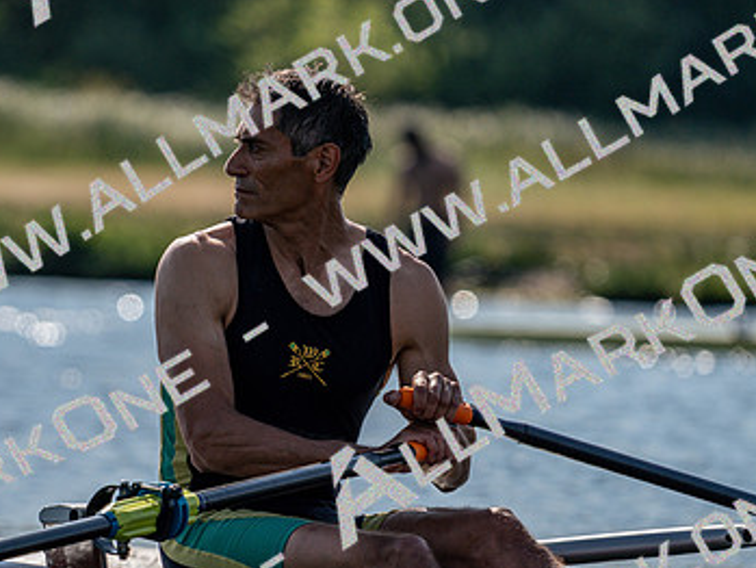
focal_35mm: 639
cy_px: 344
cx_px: 145
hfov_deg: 3.1
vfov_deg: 2.3
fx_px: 13960
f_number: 6.3
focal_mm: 400
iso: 125
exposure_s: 1/1600
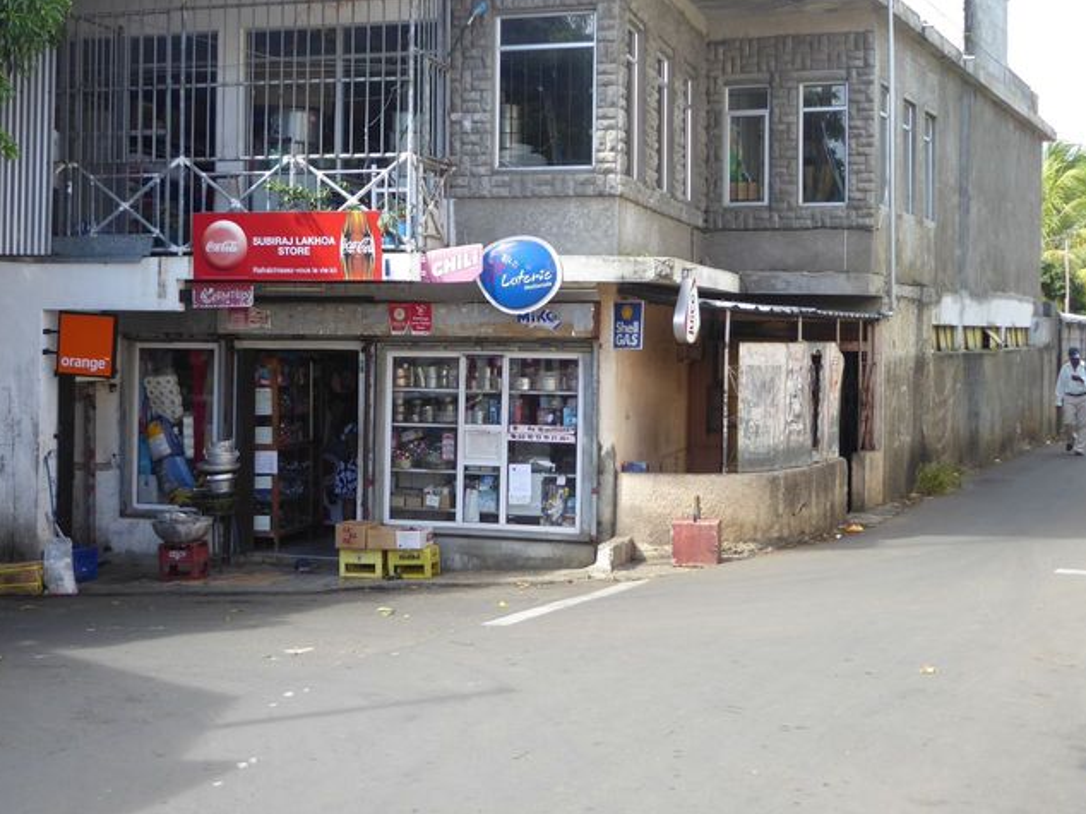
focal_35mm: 53
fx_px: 1662
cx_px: 427
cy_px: 317
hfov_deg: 36.0
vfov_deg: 27.4
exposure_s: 1/125
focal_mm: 7.2
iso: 80
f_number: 3.8
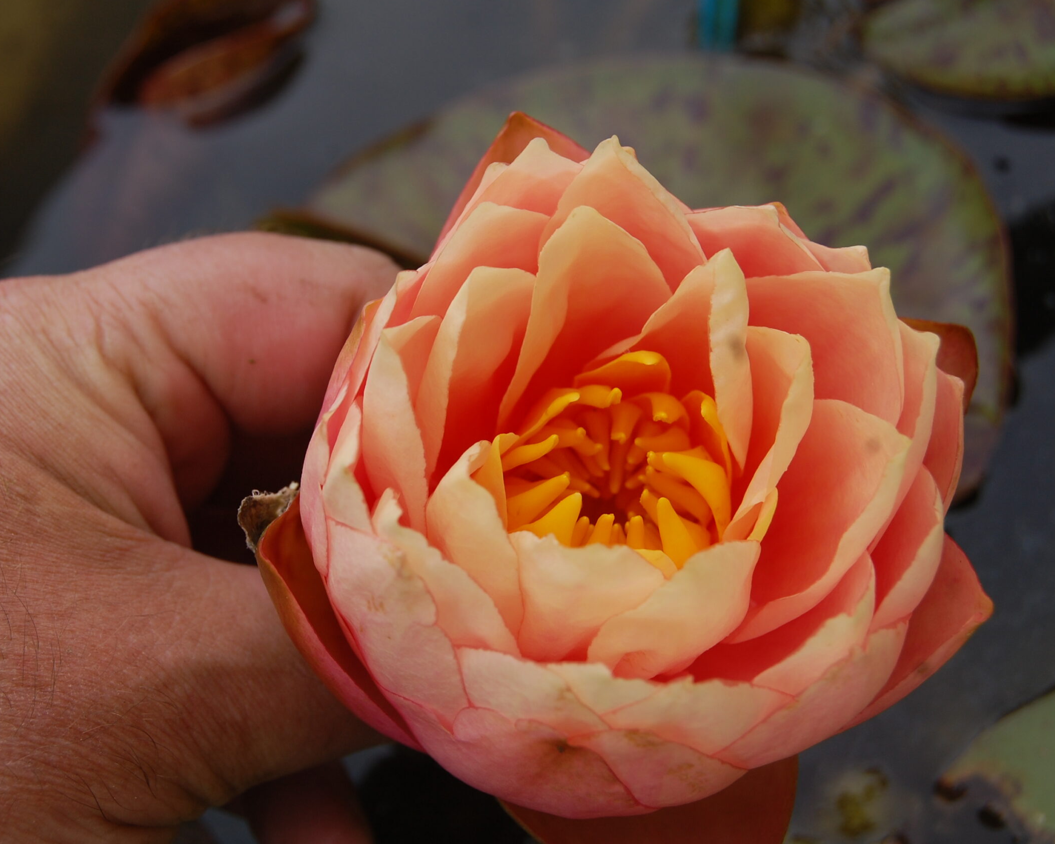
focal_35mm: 65
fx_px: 2030
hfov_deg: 29.1
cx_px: 469
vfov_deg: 23.5
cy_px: 420
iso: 200
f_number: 8
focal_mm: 38
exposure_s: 1/250
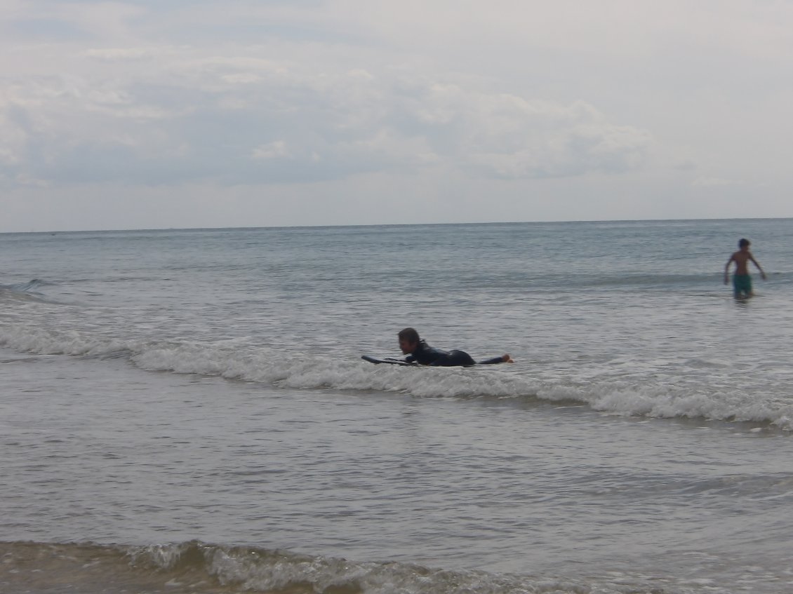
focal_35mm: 108
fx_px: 2474
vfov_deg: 13.7
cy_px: 297
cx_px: 396
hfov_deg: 18.2
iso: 100
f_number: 23.2
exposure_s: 1/207
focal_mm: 19.6
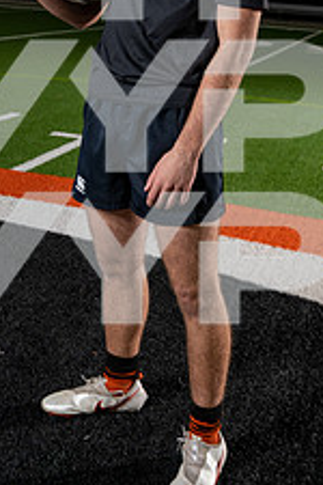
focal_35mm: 56
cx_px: 179
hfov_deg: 24.2
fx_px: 754
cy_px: 108
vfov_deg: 34.7
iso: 160
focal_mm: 28
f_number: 4.5
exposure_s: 1/250
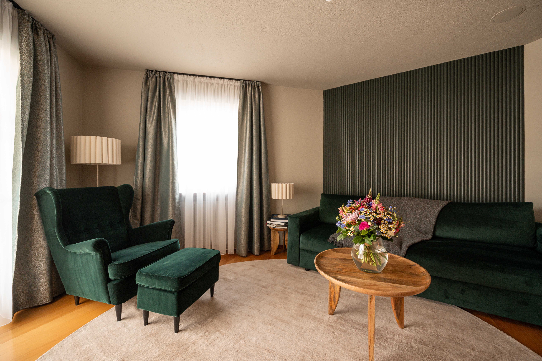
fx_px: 211
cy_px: 180
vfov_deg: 81.1
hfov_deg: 104.3
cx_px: 271
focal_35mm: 14
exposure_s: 1/60
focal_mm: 14
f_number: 4
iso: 1000
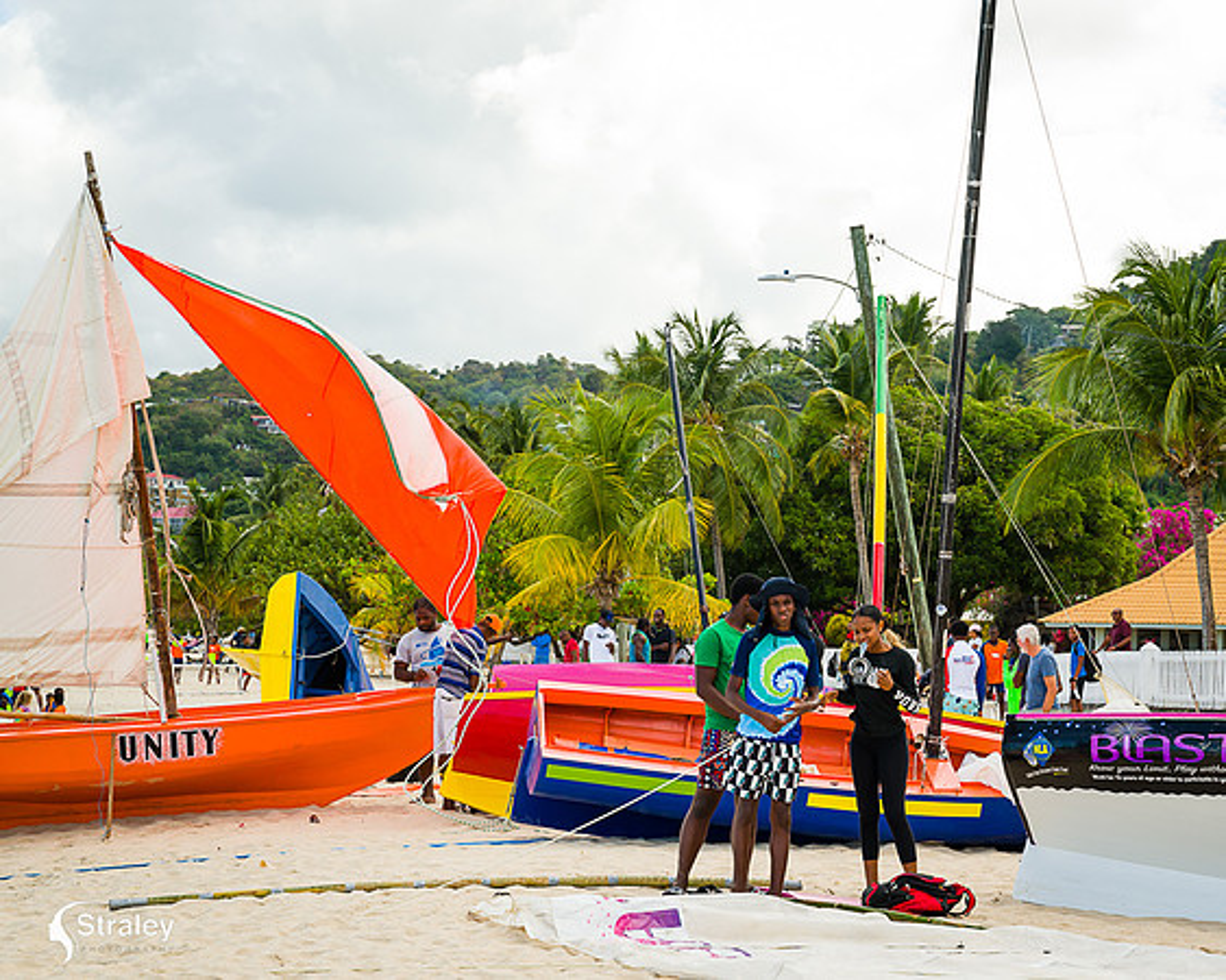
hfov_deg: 22.6
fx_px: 3059
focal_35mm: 84
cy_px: 562
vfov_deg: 18.2
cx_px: 829
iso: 180
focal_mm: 65
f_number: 6.3
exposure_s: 1/320
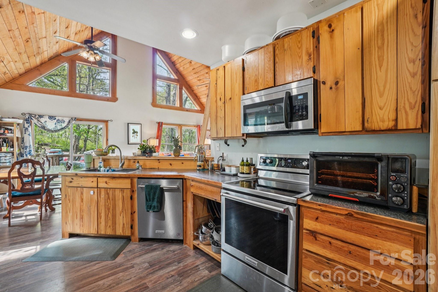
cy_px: 146
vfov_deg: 77.3
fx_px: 182
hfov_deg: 100.4
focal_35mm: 15
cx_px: 219
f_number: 8
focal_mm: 10
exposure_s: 1/10
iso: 400
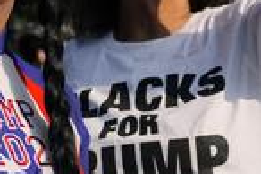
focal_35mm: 119
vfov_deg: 11.0
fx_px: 862
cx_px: 227
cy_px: -103
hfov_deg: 17.0
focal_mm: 34
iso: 1250
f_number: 2.8
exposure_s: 1/32000
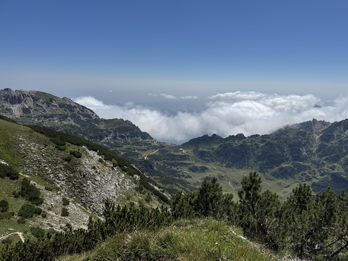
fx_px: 241
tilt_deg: -11.1
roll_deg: -0.4
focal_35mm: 24
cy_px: 130
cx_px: 174
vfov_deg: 56.8
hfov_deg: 71.6
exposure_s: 1/12346
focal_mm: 6.76
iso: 80
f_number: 1.78
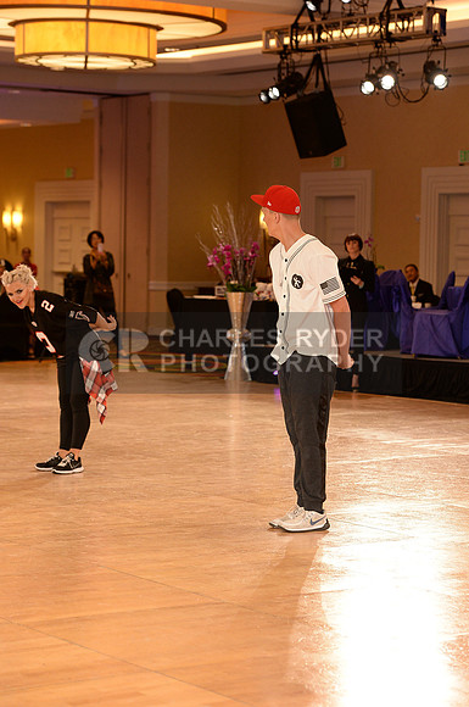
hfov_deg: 13.6
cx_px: 234
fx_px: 1960
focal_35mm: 100
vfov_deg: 20.4
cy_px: 354
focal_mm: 100
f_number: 4.5
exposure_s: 1/250
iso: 1600
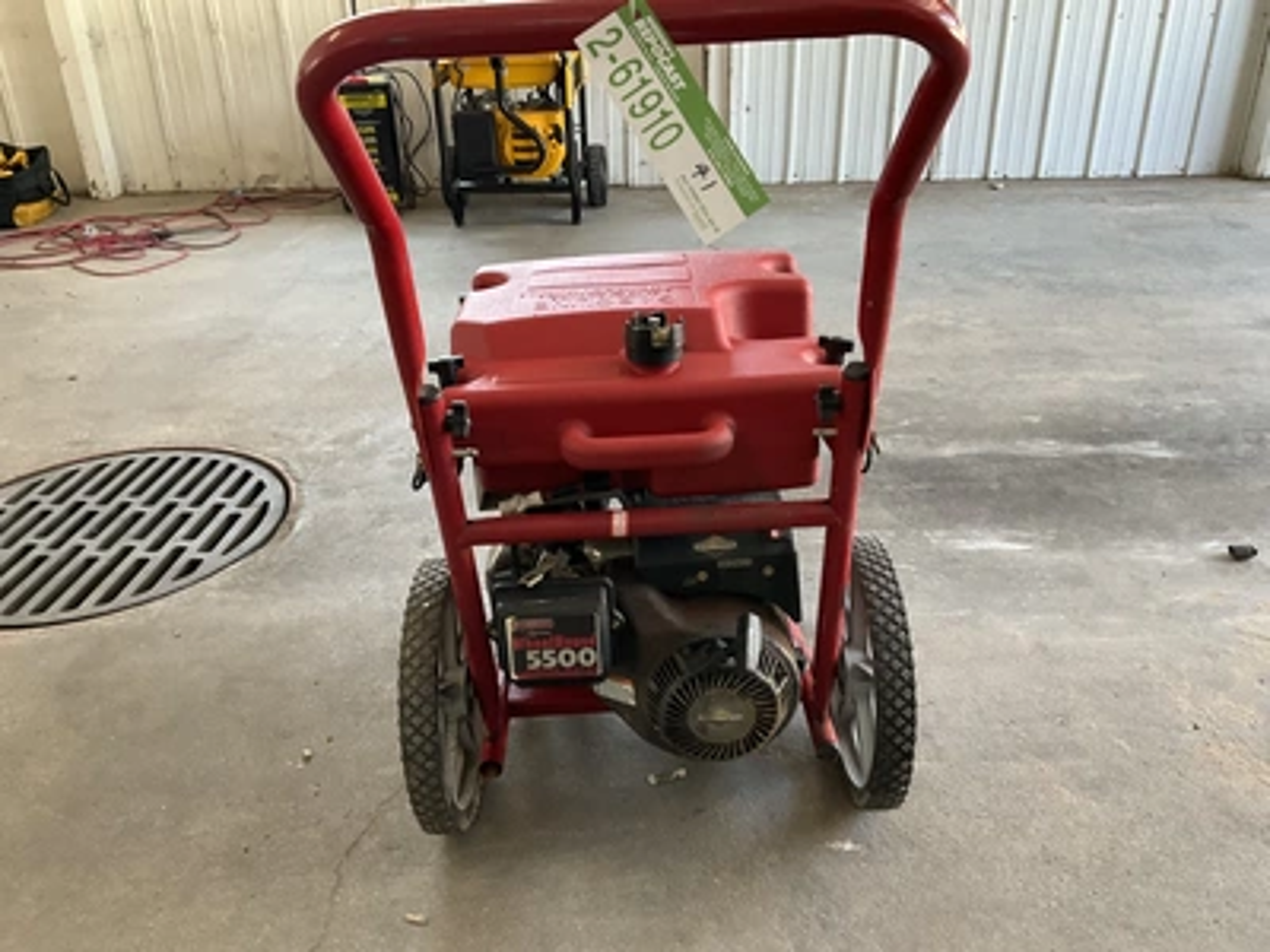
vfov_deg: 48.2
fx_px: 1064
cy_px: 476
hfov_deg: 61.7
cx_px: 635
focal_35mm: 29
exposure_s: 1/60
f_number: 1.8
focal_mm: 3
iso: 64
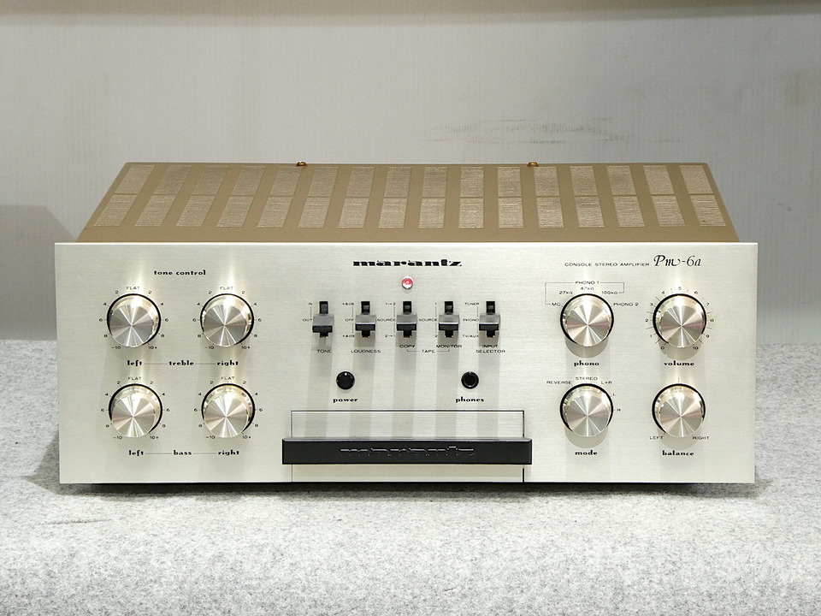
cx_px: 410
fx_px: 3202
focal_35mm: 135
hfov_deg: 14.6
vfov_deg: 11.0
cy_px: 308
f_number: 5.3
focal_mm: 24.2
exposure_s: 1/10
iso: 400
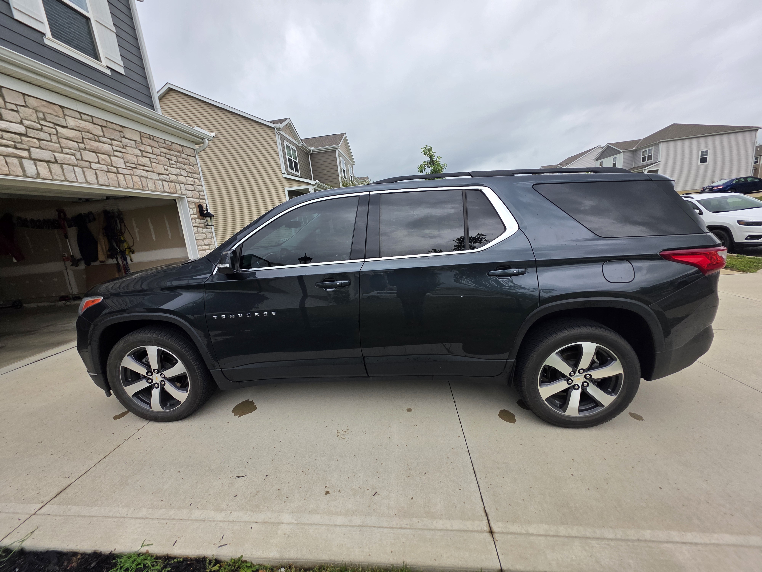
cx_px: 381
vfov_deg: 89.9
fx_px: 286
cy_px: 286
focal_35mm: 13
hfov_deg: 106.2
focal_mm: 2.2
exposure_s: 1/351
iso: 40
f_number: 1.9
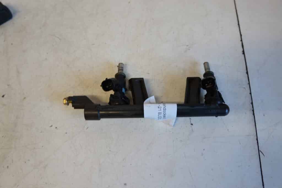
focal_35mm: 27
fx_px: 212
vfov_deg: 47.9
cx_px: 141
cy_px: 94
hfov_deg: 67.4
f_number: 4
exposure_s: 1/60
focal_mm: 18
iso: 500
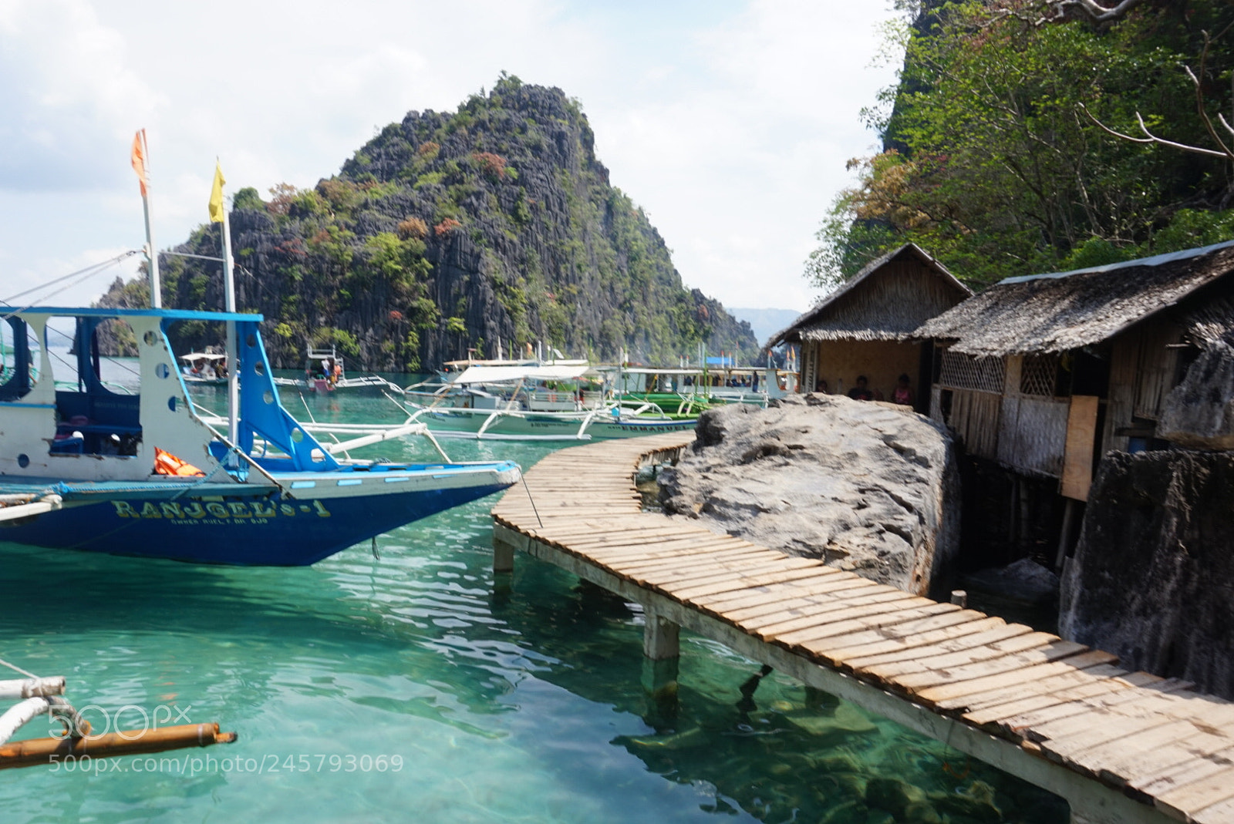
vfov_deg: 53.2
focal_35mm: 24
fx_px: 823
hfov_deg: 73.7
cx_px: 617
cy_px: 412
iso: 100
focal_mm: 16
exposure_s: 1/80
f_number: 11
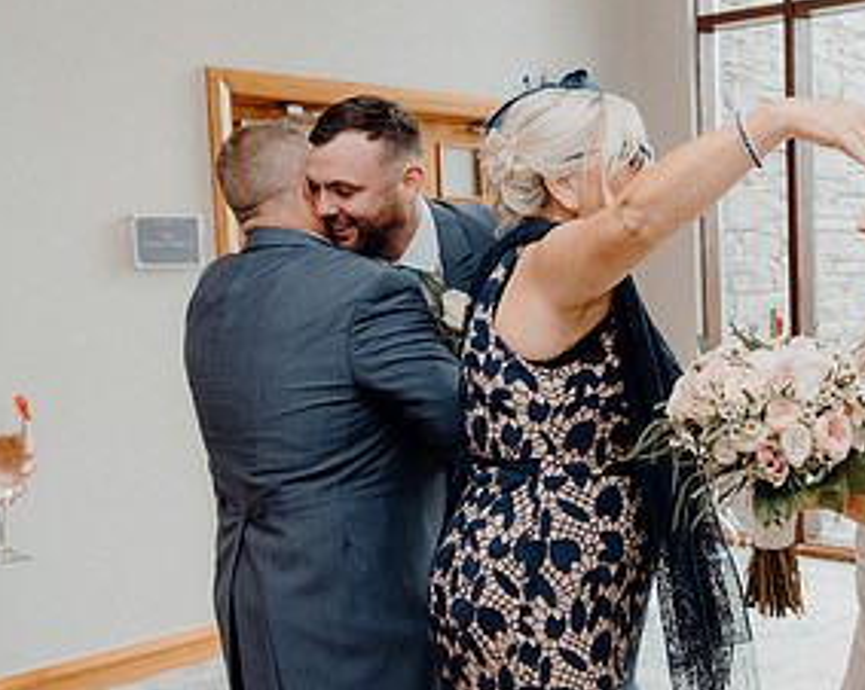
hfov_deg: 35.5
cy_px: 380
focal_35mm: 50
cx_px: 752
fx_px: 1279
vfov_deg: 30.2
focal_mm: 26
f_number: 3.5
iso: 1250
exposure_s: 1/200
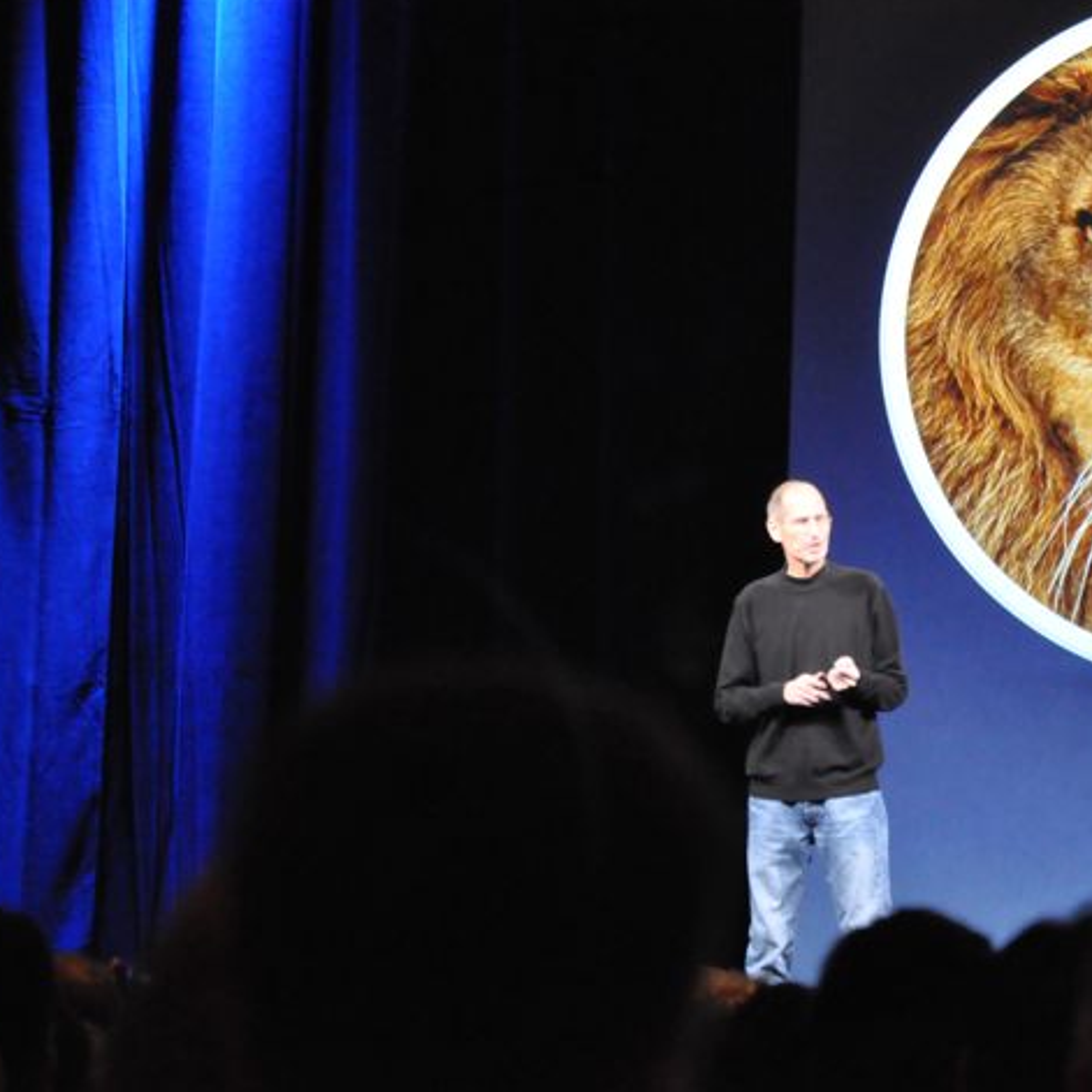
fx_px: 7698
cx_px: 735
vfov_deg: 8.1
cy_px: 532
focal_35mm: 216
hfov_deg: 8.1
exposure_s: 1/30
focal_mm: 105
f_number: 5.6
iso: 3200
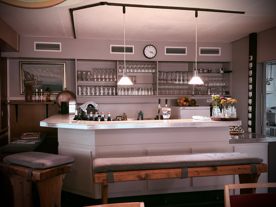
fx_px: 279
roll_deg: +0.2
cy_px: 104
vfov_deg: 40.7
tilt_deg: -0.9
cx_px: 138
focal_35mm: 35
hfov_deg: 52.6
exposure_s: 1/33
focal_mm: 6.76
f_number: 1.78
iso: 320
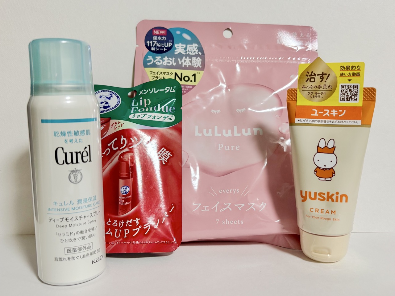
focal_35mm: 26
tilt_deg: -7.5
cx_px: 198
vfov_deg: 53.1
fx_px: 297
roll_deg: +0.1
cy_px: 148
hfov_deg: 67.3
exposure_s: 1/50
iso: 160
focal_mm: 5.96
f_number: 1.6
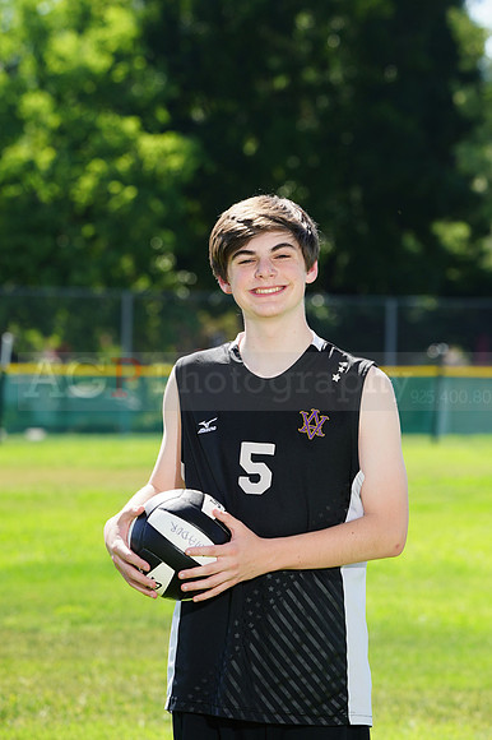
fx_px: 5192
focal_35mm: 253
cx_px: 246
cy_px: 370
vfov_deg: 8.1
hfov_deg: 5.4
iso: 200
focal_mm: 253
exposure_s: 1/200
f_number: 10
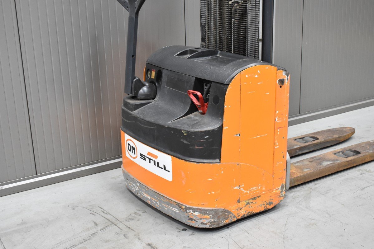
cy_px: 124
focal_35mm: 46
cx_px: 187
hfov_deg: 42.3
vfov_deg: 28.9
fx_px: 483
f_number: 5.6
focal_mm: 31
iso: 1250
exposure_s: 1/30
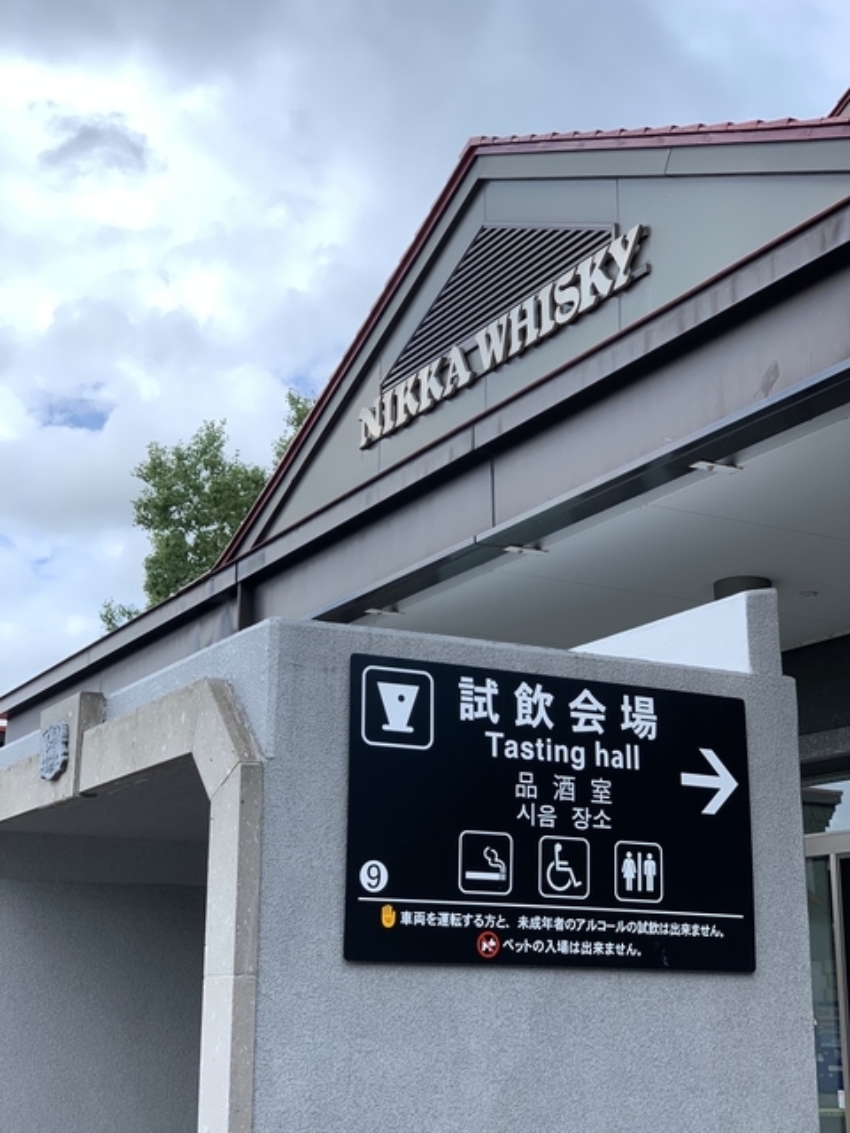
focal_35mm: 52
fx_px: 1702
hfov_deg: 28.0
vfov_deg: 36.8
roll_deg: -1.0
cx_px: 425
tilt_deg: +15.8
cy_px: 566
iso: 16
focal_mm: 6
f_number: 2.4
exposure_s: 1/262
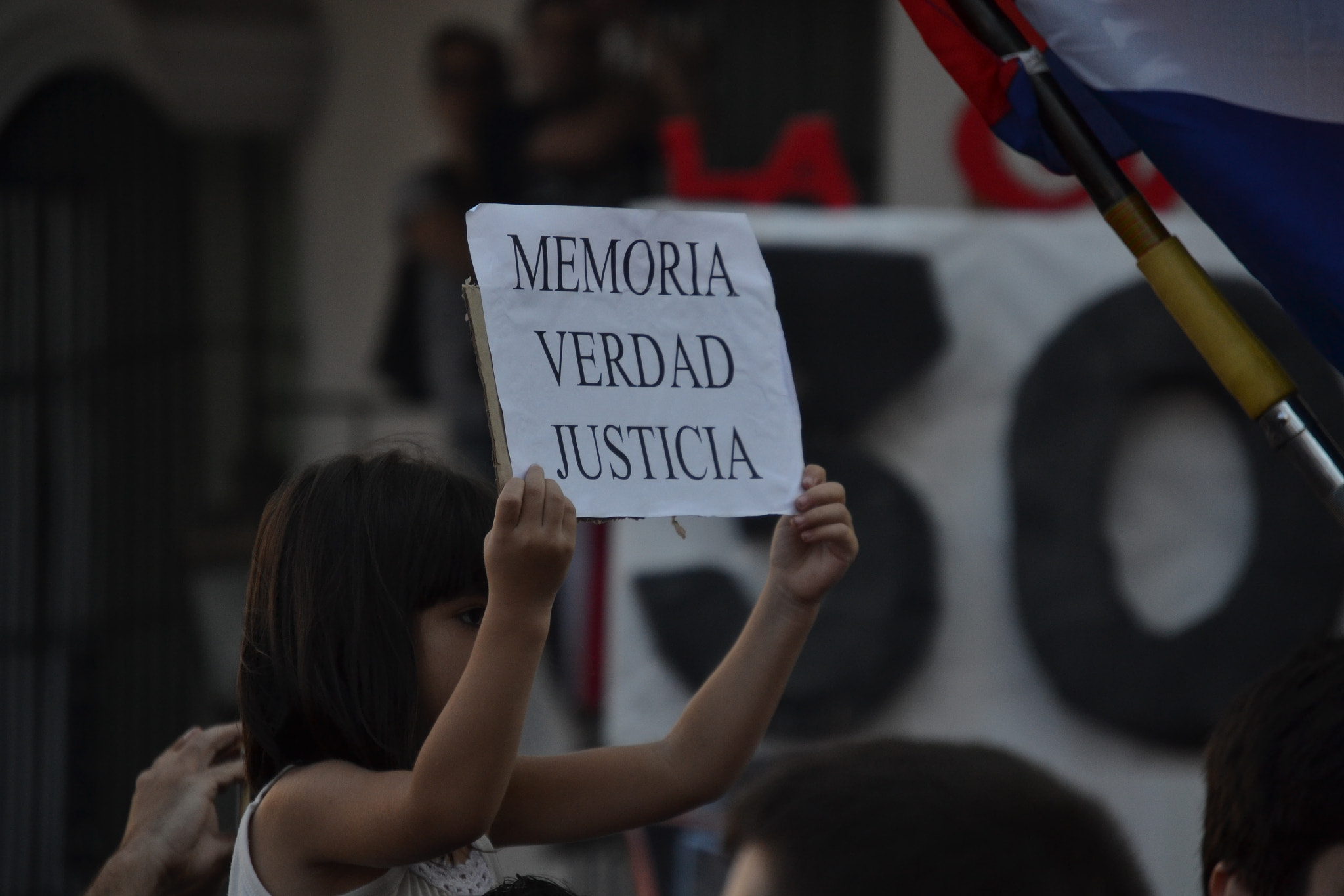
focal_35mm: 300
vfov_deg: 4.6
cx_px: 672
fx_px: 11198
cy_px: 448
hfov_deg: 6.9
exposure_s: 1/800
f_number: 5.6
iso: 400
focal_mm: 200
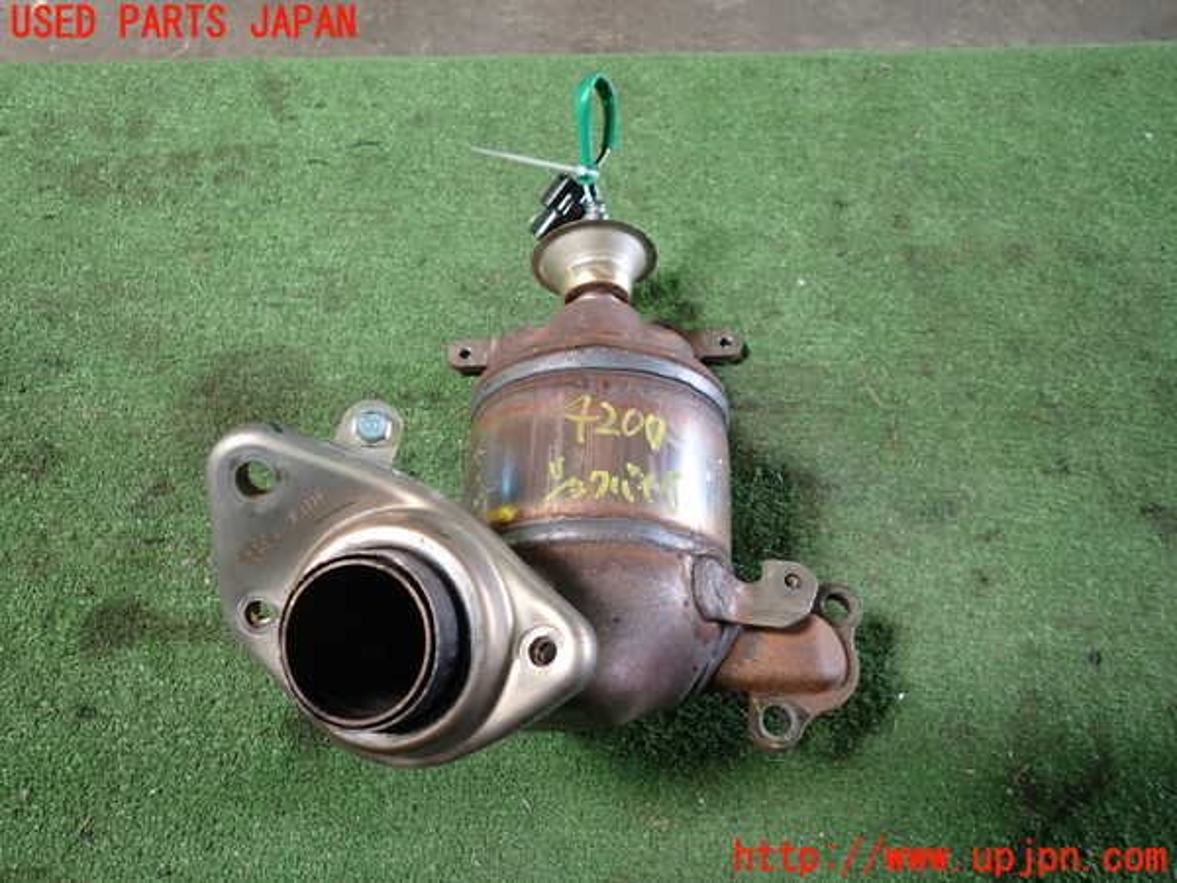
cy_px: 442
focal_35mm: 25
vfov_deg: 54.9
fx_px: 850
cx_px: 588
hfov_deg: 69.4
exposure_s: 1/50
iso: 200
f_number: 2
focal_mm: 4.5
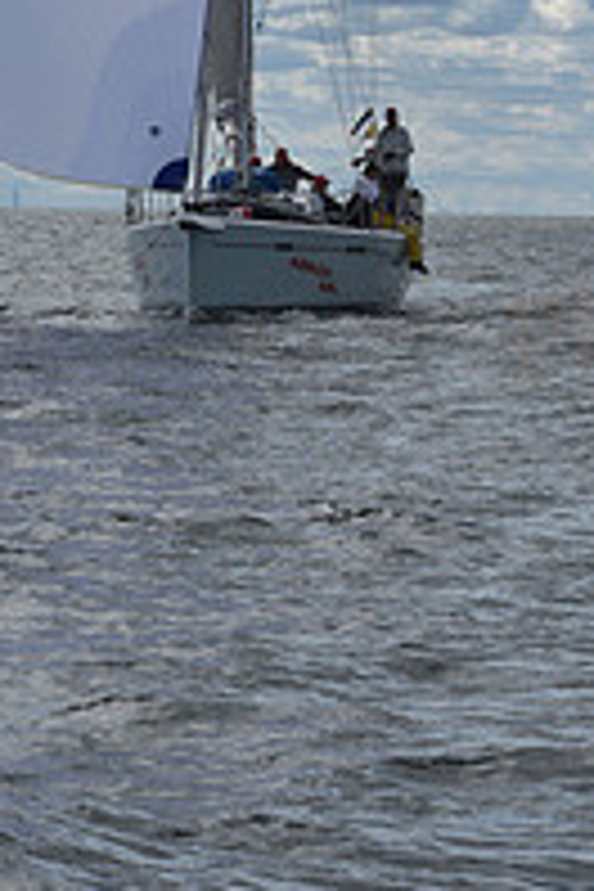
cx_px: 272
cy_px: -356
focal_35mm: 269
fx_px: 6657
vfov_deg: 7.5
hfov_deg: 5.1
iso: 250
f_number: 13
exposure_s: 1/800
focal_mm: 92
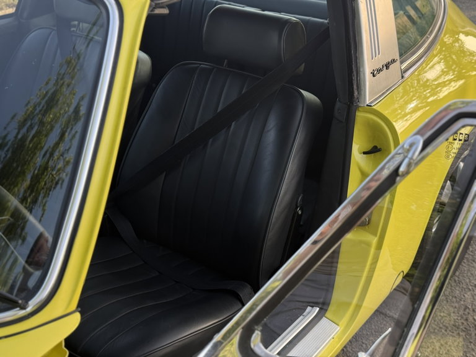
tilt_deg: -26.2
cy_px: 178
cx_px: 238
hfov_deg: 39.7
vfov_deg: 30.3
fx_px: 660
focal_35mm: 48
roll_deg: +3.1
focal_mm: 6.76
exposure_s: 1/384
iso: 100
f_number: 1.78
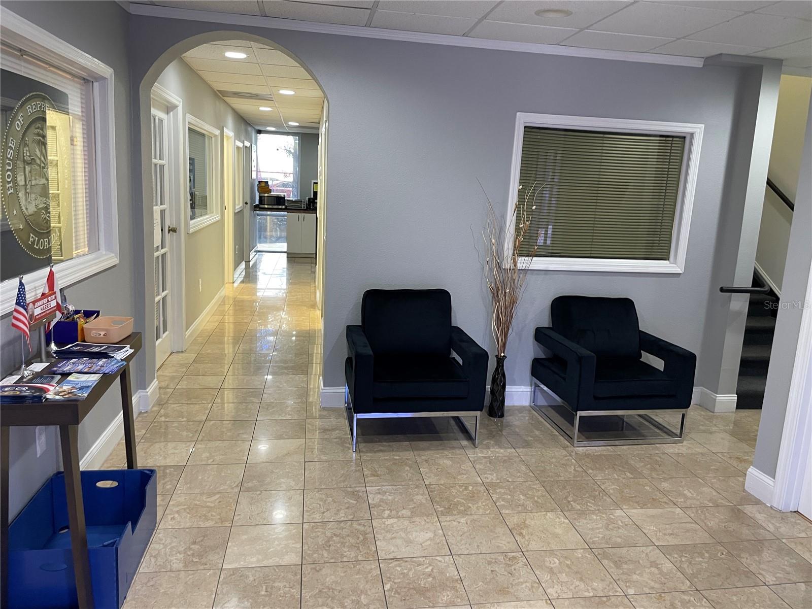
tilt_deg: -12.2
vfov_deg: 53.1
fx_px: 610
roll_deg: -2.5
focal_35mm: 26
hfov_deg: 67.3
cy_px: 304
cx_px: 406
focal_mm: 4.2
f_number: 1.6
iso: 160
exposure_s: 1/60
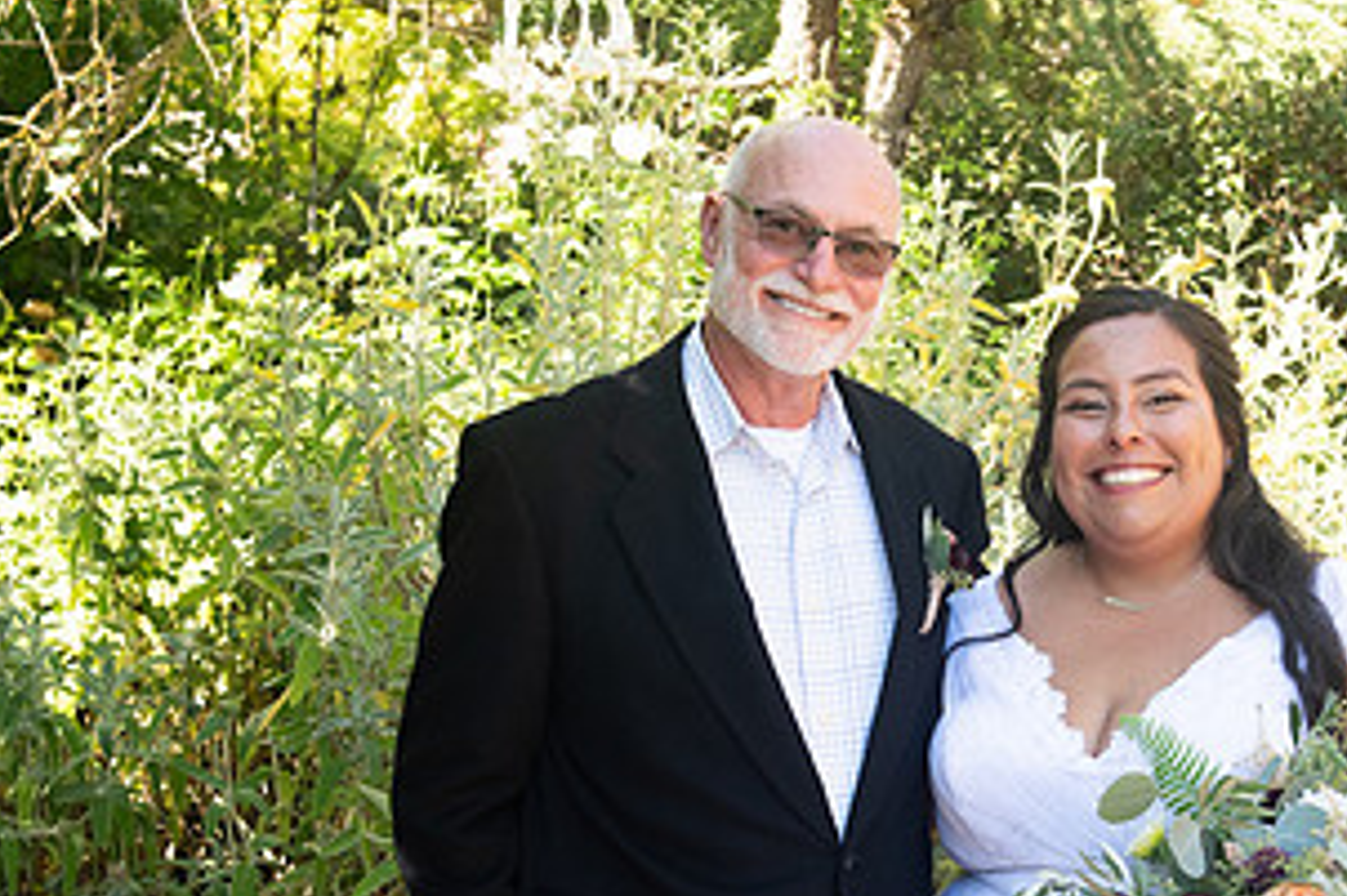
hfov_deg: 27.5
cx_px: 950
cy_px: 640
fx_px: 2730
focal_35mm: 73
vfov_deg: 18.6
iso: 640
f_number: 4.5
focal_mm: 38
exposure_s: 1/400
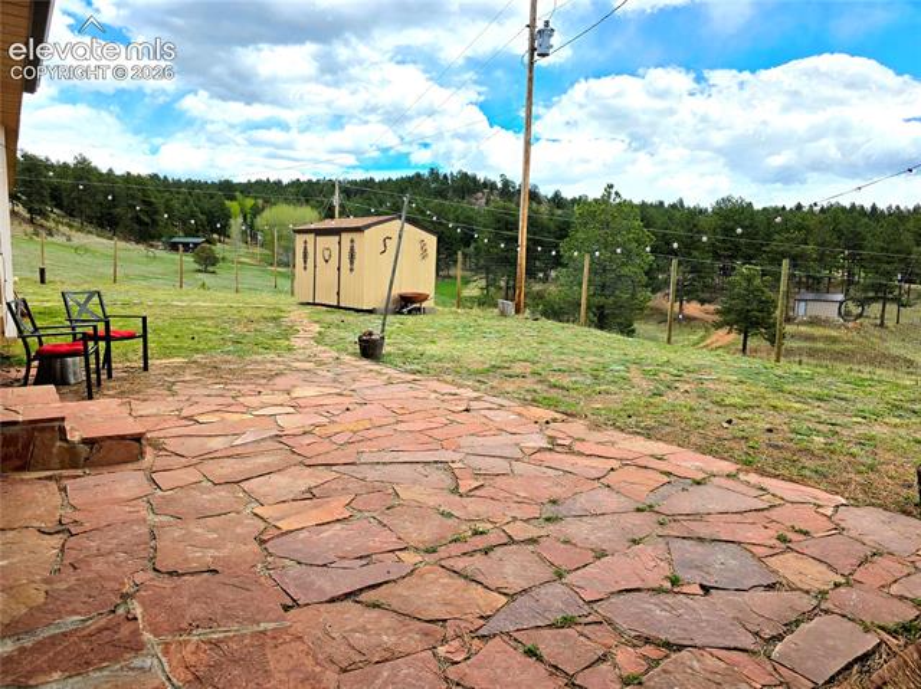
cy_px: 344
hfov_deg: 74.0
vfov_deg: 58.8
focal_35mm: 23
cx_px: 460
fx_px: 611
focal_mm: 6.3
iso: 80
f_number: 1.7
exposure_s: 1/10000
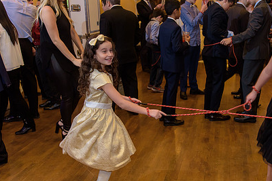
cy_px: 103
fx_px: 317
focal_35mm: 42
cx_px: 177
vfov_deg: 31.9
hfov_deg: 45.8
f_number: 3.2
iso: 1600
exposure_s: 1/125
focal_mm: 29
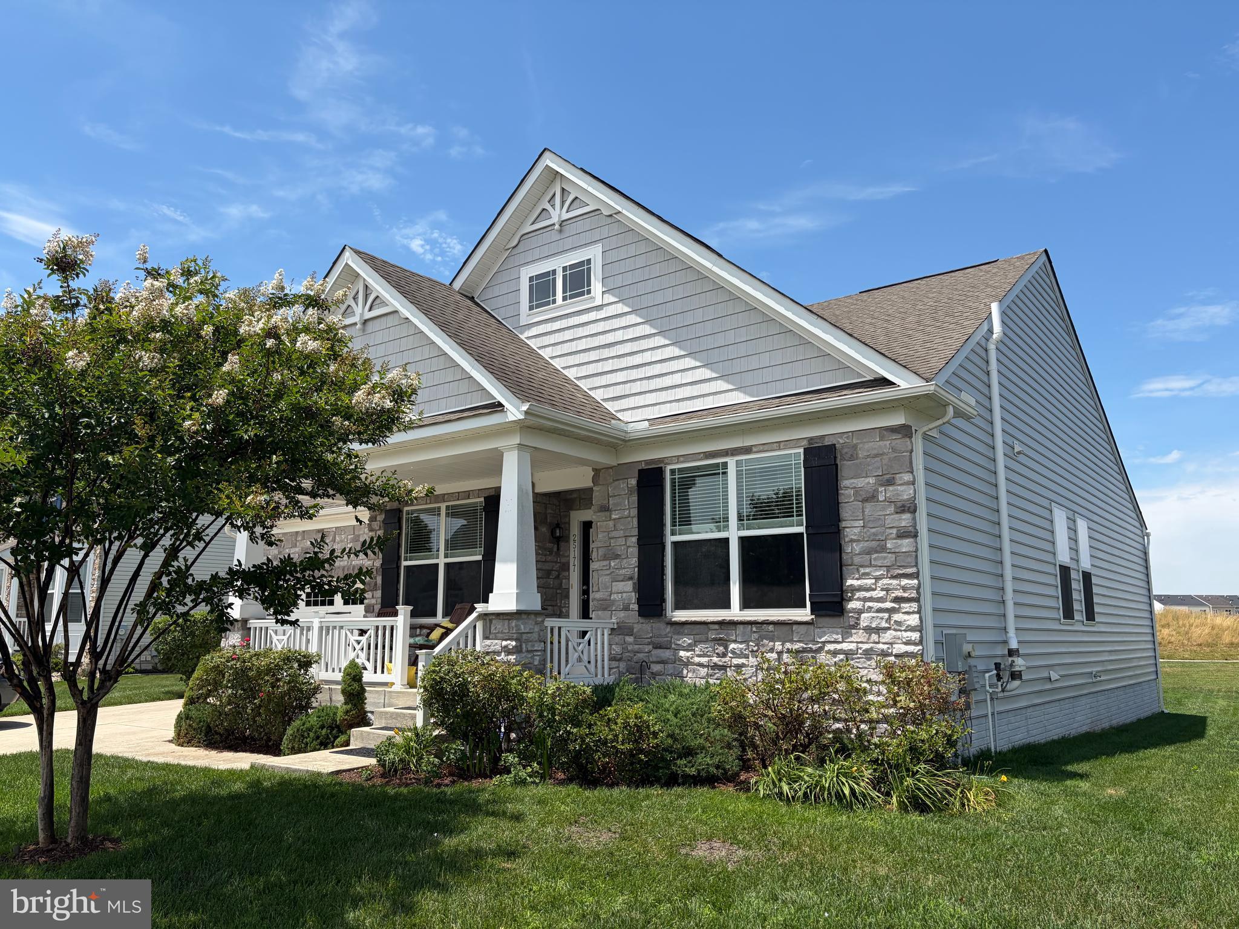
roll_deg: +0.2
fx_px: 931
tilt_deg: +9.7
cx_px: 620
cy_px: 464
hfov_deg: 67.3
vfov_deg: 53.1
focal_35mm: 26
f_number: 1.6
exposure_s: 1/3125
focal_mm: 5.96
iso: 50
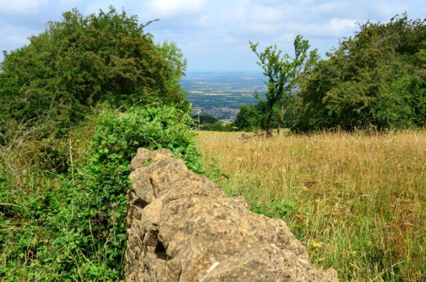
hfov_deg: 46.5
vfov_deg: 31.8
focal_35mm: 42
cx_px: 213
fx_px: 496
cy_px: 141
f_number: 16
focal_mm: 28
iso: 200
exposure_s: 1/160
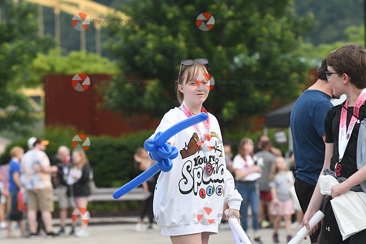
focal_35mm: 240
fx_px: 2440
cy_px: 122
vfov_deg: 5.7
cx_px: 183
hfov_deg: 8.6
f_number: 5
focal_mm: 160
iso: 2000
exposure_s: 1/320
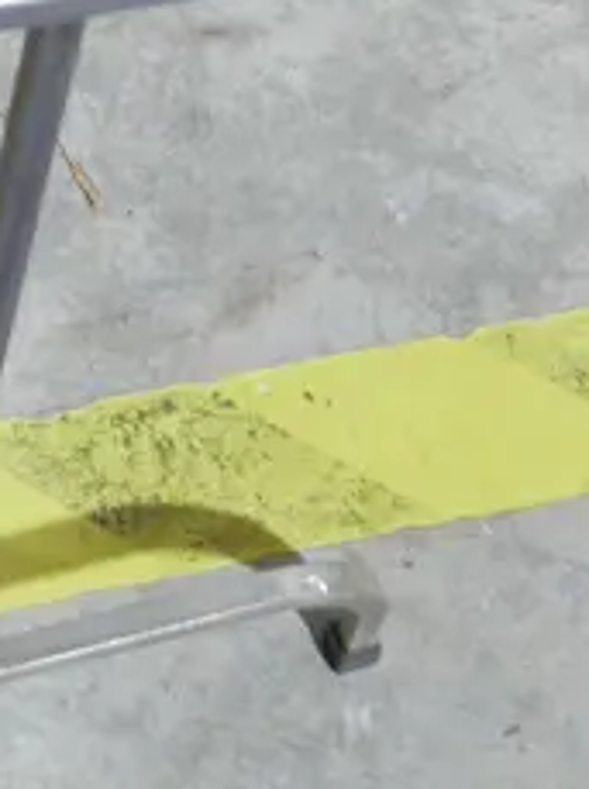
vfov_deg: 8.8
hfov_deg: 6.7
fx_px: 4891
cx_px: -486
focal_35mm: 215
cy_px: -693
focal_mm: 24
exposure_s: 1/60
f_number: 5.2
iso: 1600
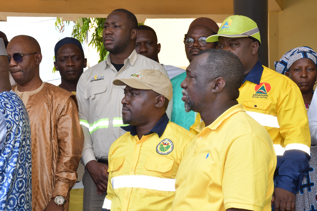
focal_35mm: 99
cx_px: 158
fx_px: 872
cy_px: 106
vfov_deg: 13.8
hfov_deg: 20.6
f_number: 13
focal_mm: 66
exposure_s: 1/250
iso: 1000
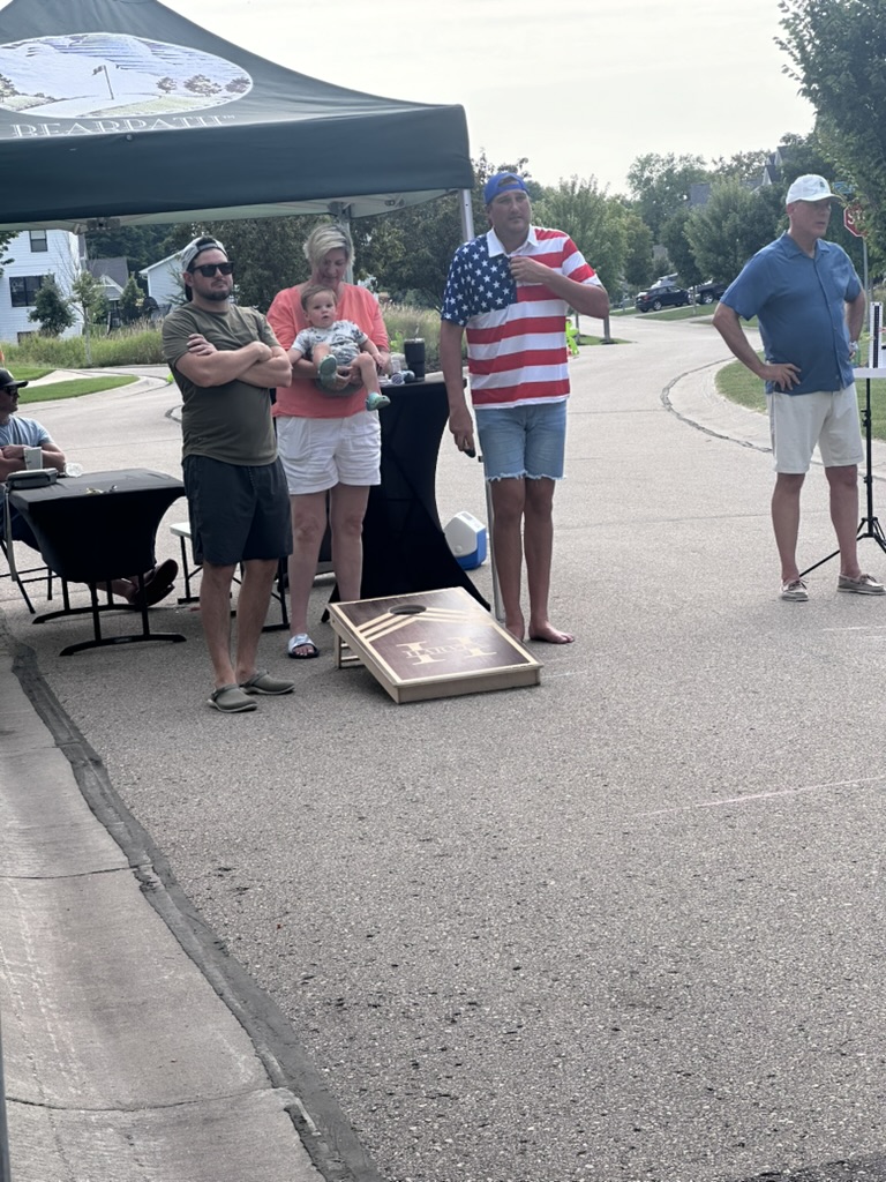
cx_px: 443
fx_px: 2628
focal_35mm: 77
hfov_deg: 19.1
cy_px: 591
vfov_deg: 25.3
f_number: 2.8
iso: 32
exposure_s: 1/445
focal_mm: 9
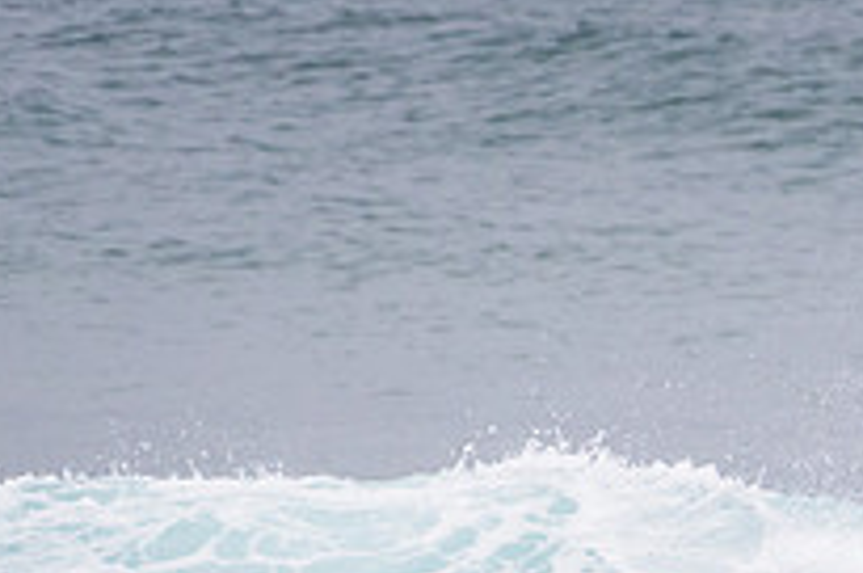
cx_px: 1170
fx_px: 41622
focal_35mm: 1739
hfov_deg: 1.2
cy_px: 761
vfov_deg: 0.8
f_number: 5.6
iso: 560
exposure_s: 1/1000
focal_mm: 500
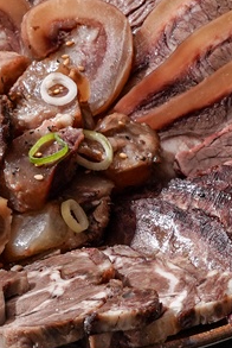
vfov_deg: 5.0
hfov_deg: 3.4
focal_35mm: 409
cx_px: 15
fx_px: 3944
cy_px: 129
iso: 400
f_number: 14
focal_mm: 80
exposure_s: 1/125
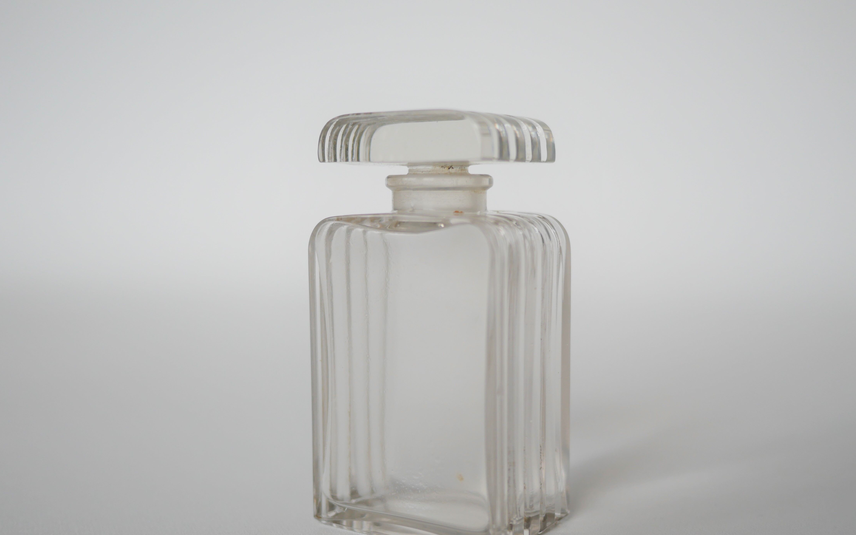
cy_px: 316
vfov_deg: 29.8
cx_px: 429
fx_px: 1003
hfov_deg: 46.2
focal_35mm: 43
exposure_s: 1/160
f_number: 1.7
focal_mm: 20
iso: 200
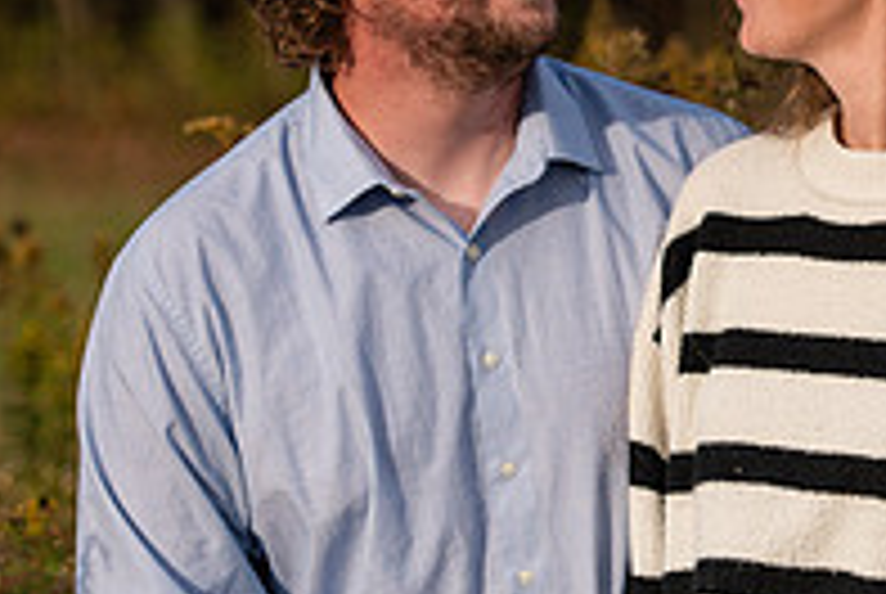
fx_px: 6877
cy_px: 146
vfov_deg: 4.9
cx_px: 787
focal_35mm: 279
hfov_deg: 7.4
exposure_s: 1/3200
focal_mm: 95
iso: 360
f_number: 3.5
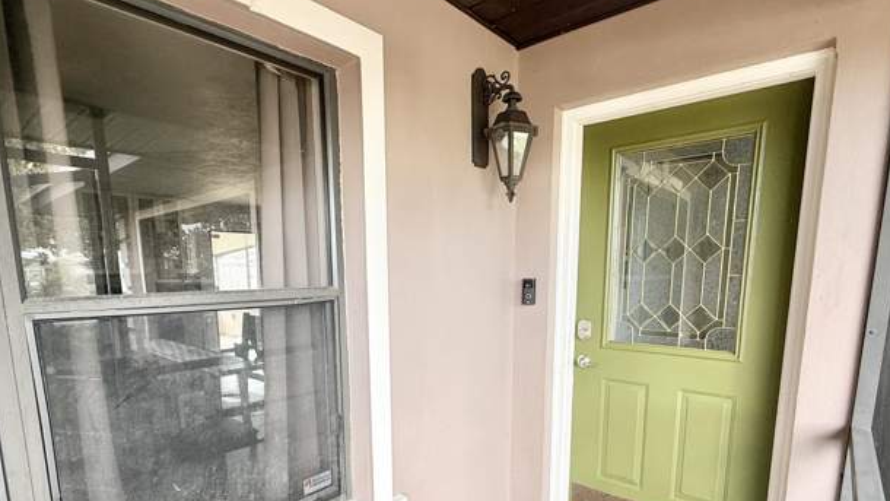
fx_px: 472
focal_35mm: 20
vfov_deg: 54.4
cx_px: 439
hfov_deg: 86.6
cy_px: 345
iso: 100
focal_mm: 2.22
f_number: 2.2
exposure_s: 1/99
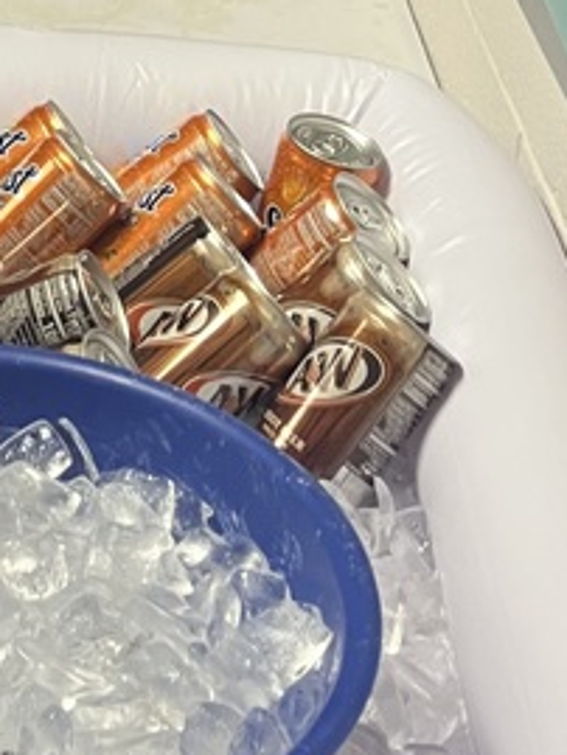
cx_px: -258
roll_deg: -2.3
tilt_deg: -13.0
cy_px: -505
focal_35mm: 99
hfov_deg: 14.1
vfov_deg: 17.1
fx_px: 2160
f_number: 1.6
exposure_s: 1/60
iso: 160
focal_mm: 5.1
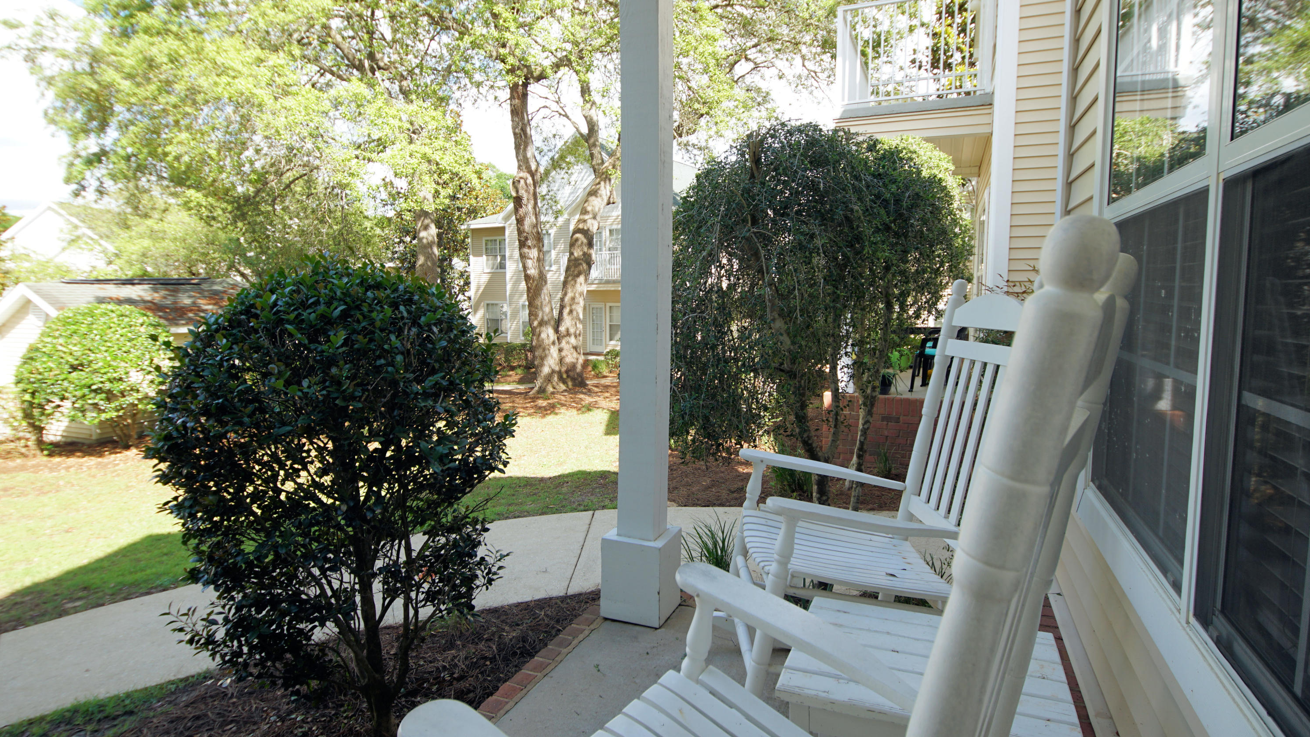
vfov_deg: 58.3
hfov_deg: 89.6
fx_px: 660
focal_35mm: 19
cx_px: 652
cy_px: 365
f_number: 5.6
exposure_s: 1/80
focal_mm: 12
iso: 100
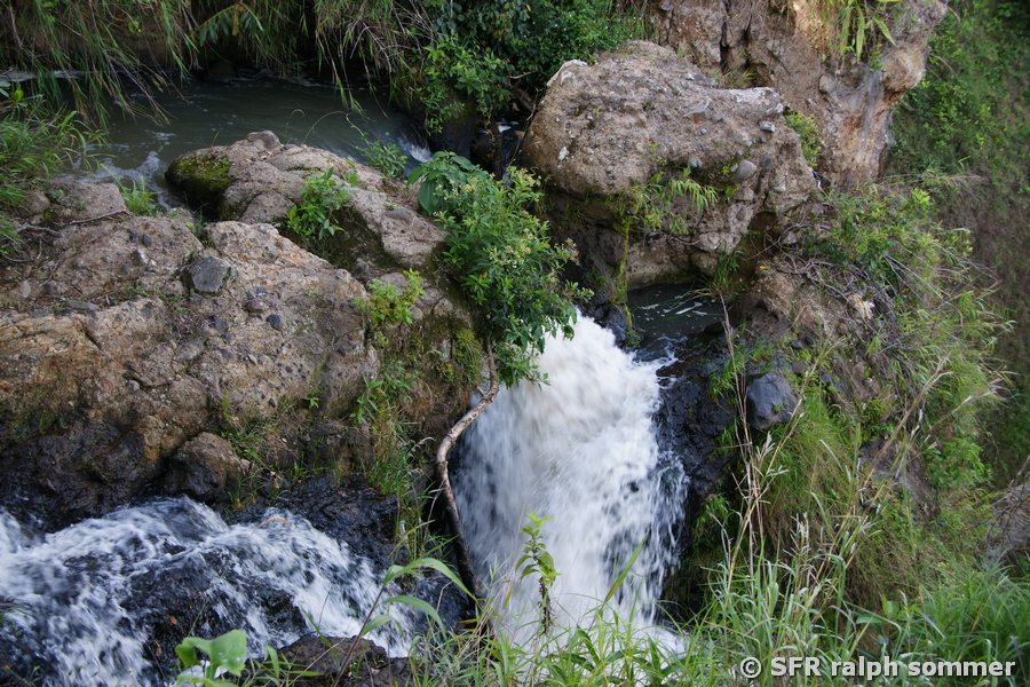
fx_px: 1287
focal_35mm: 45
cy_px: 344
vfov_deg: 29.9
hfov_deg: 43.6
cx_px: 515
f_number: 5.6
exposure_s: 1/60
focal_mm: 30
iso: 200
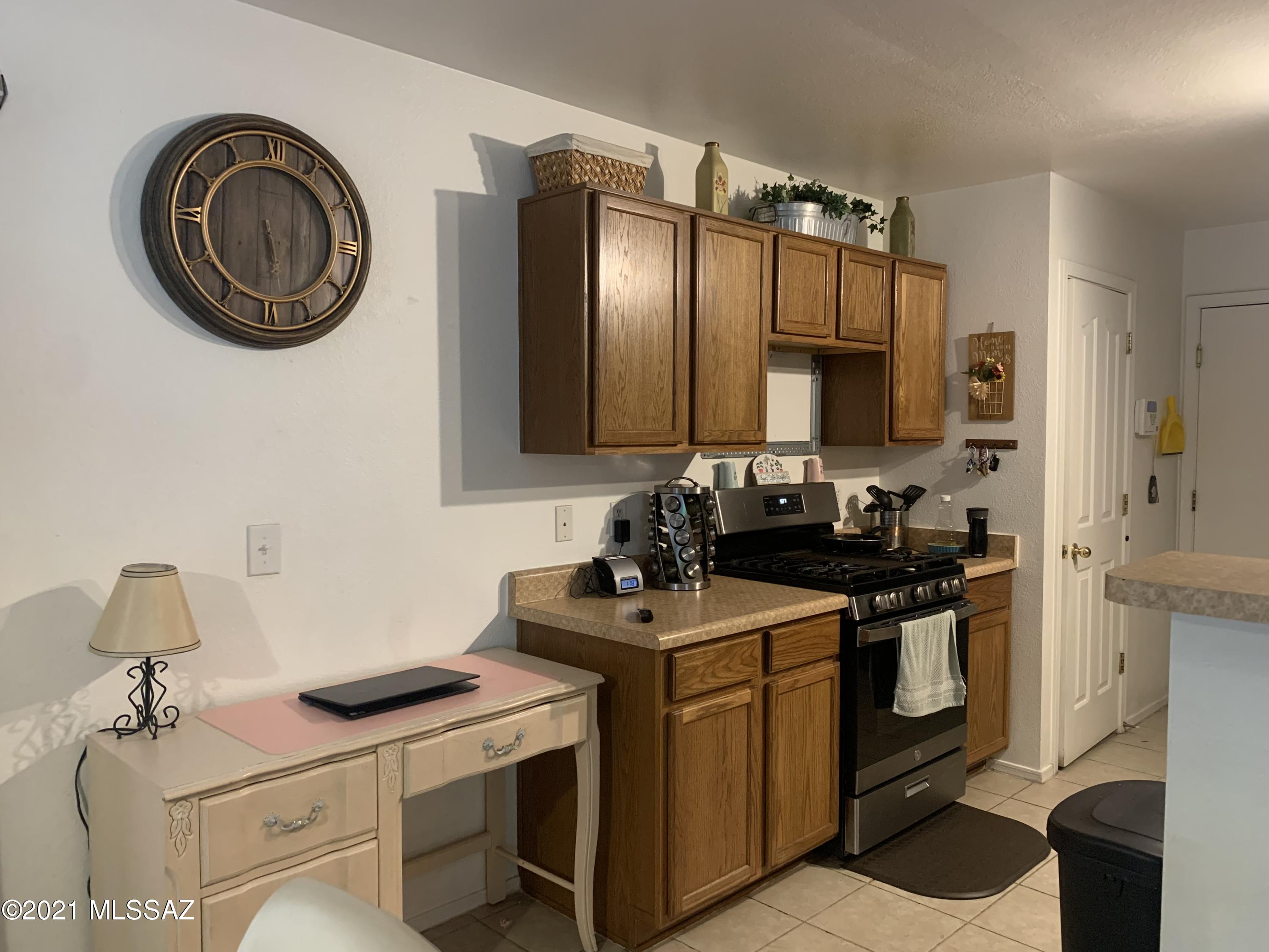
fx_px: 953
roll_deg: -0.2
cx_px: 634
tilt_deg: -3.3
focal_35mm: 26
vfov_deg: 53.1
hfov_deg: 67.3
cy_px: 476
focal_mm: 4.25
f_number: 1.8
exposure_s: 1/40
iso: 400
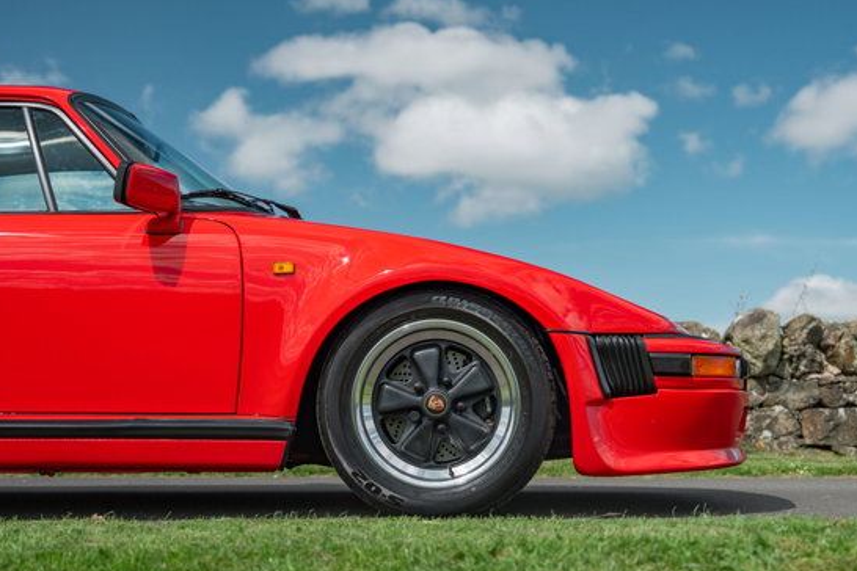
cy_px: 262
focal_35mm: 59
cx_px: 462
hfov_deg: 33.9
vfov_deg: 23.0
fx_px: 1404
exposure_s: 1/2000
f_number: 2.8
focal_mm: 42
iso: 100
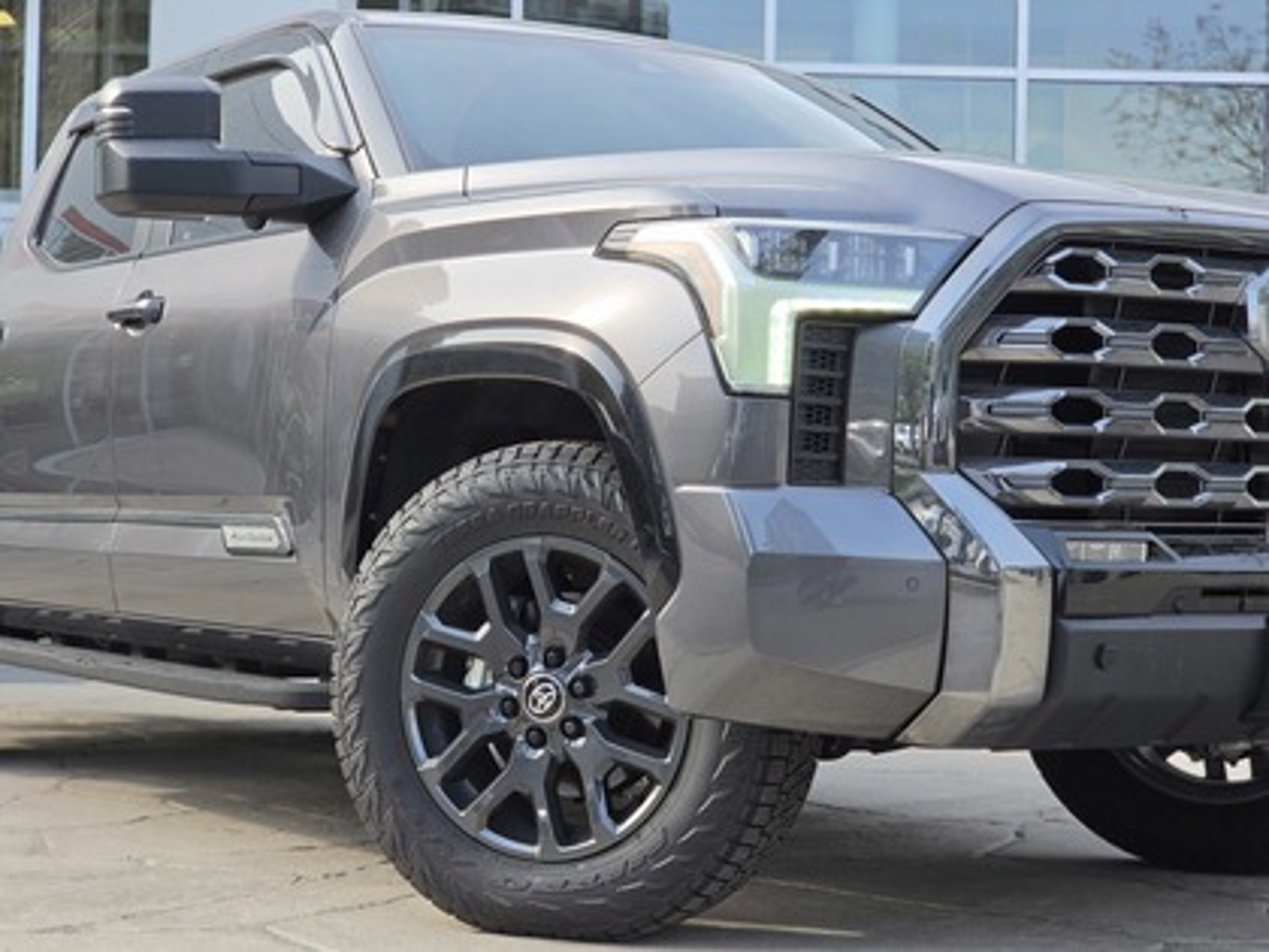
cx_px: 634
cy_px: 476
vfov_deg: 21.3
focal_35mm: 69
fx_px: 2529
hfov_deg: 28.2
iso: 25
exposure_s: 1/273
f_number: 2.4
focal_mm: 7
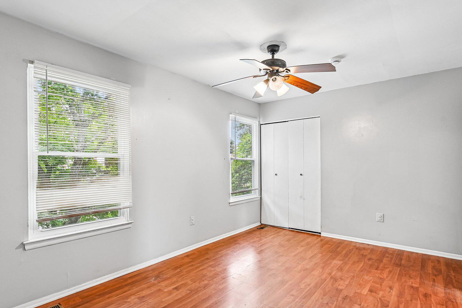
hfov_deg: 86.9
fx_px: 244
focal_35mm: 19
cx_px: 225
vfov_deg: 64.5
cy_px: 165
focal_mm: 14
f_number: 8
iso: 400
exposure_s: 1/8
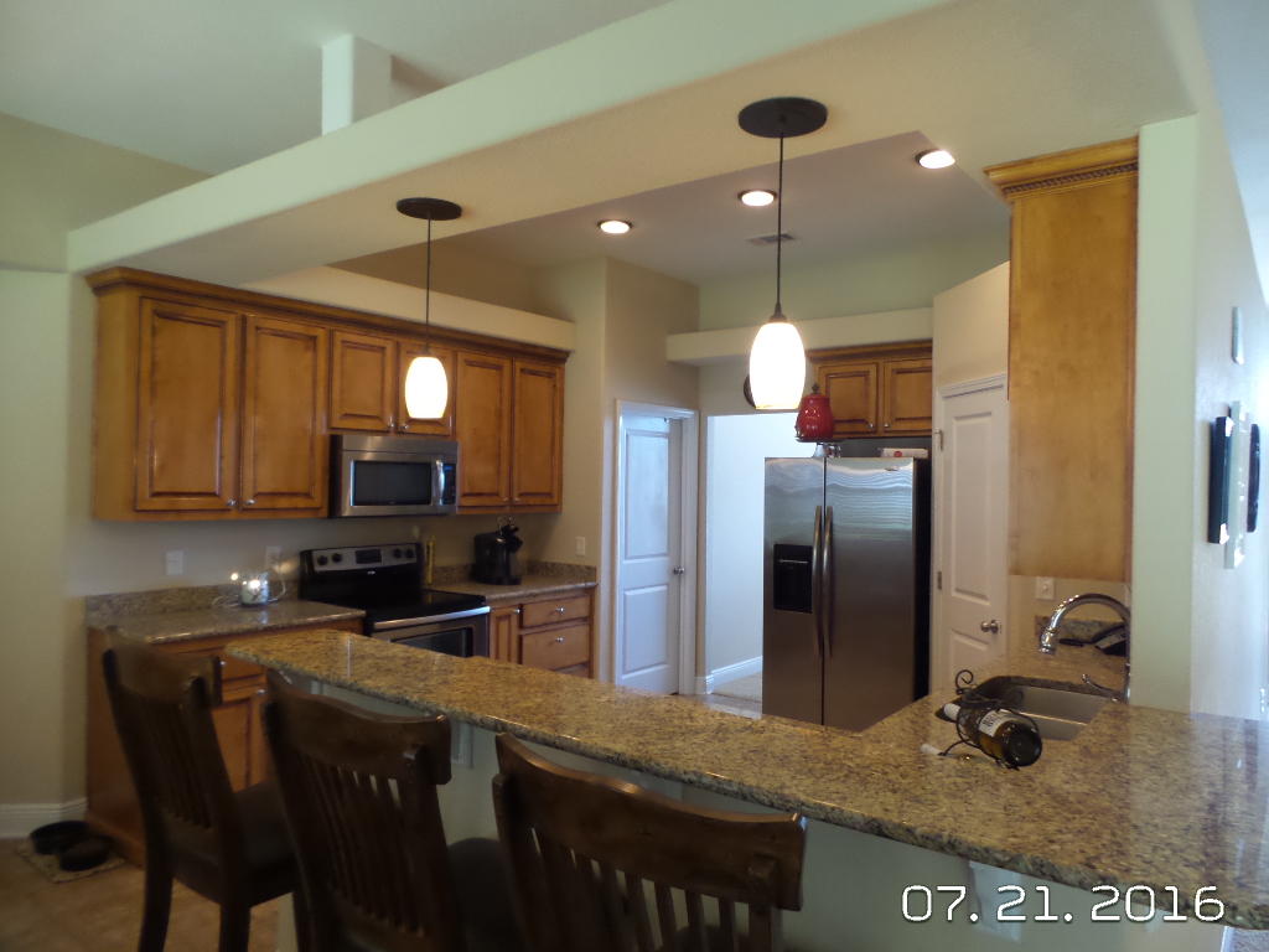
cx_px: 634
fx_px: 843
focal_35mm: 23
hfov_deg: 73.9
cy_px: 476
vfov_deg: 58.9
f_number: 2.8
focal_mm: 4.1
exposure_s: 1/30
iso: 400
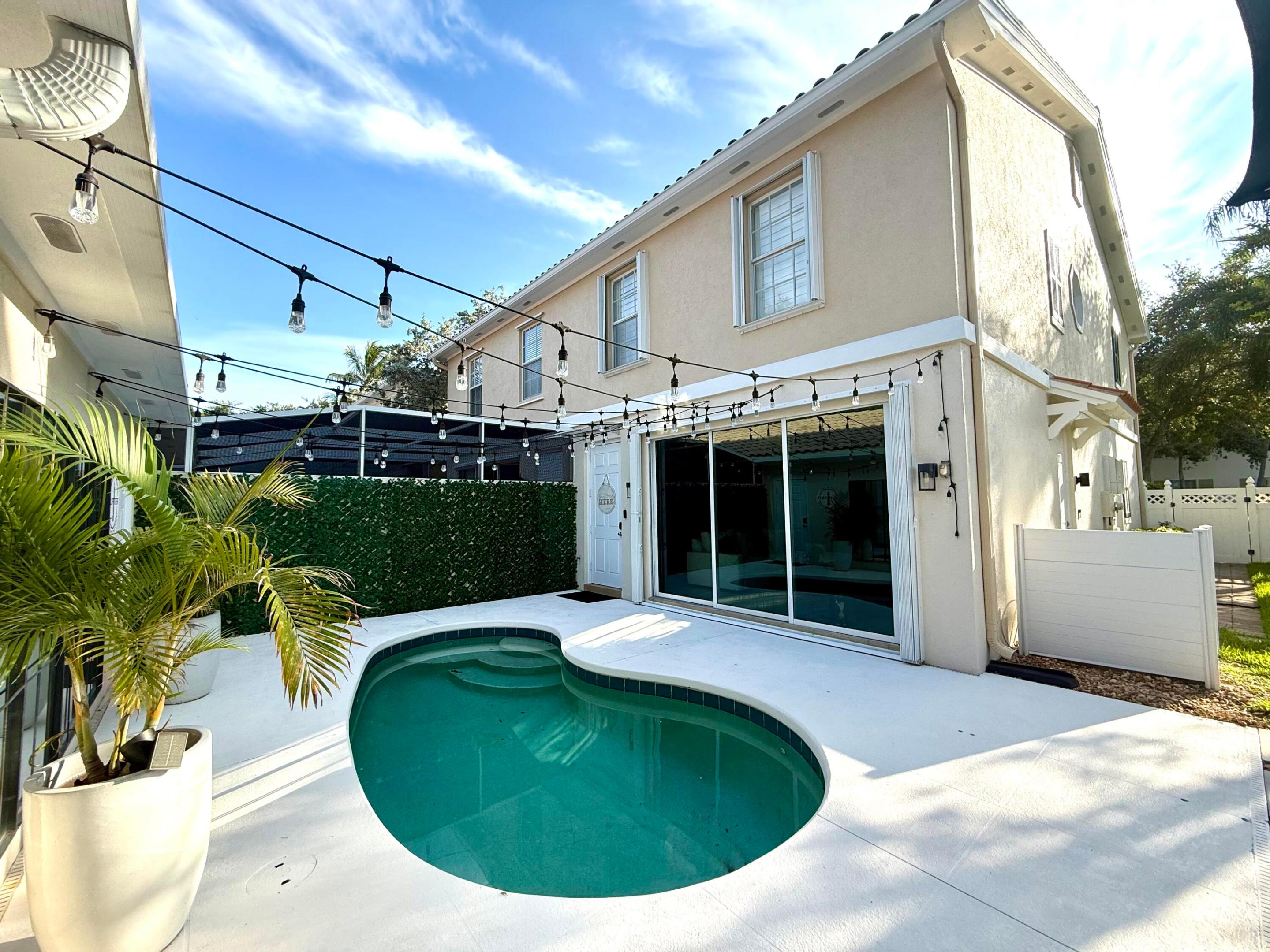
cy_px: 476
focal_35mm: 14
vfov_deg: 85.7
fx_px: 514
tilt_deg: +3.3
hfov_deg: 102.1
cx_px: 635
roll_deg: +0.8
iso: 64
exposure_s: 1/514
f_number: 2.2
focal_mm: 2.22
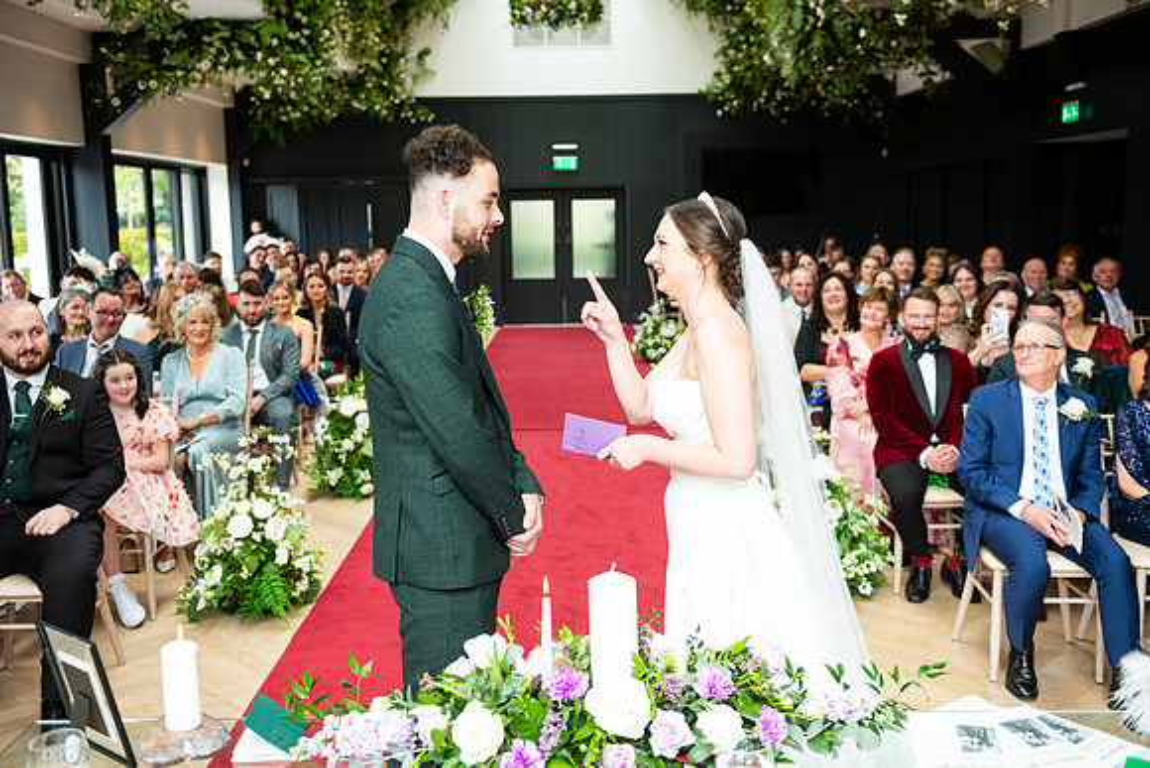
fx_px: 1150
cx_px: 575
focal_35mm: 36
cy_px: 384
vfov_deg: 36.9
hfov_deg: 53.1
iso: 400
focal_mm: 36
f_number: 3.5
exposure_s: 1/200
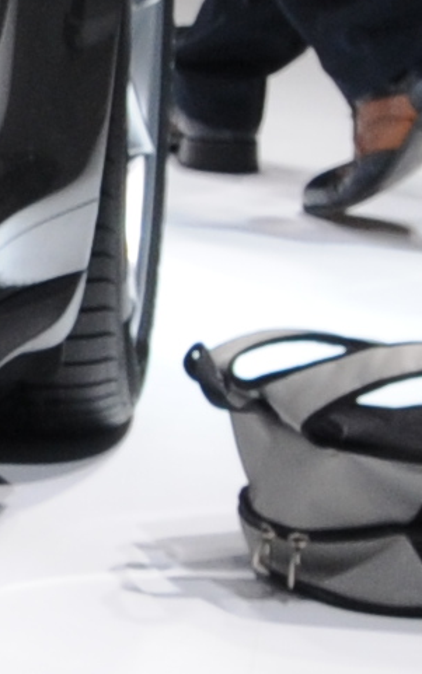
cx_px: -1717
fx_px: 7501
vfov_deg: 5.1
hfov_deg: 3.0
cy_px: 226
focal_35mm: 408
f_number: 8
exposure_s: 1/250
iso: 320
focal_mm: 30
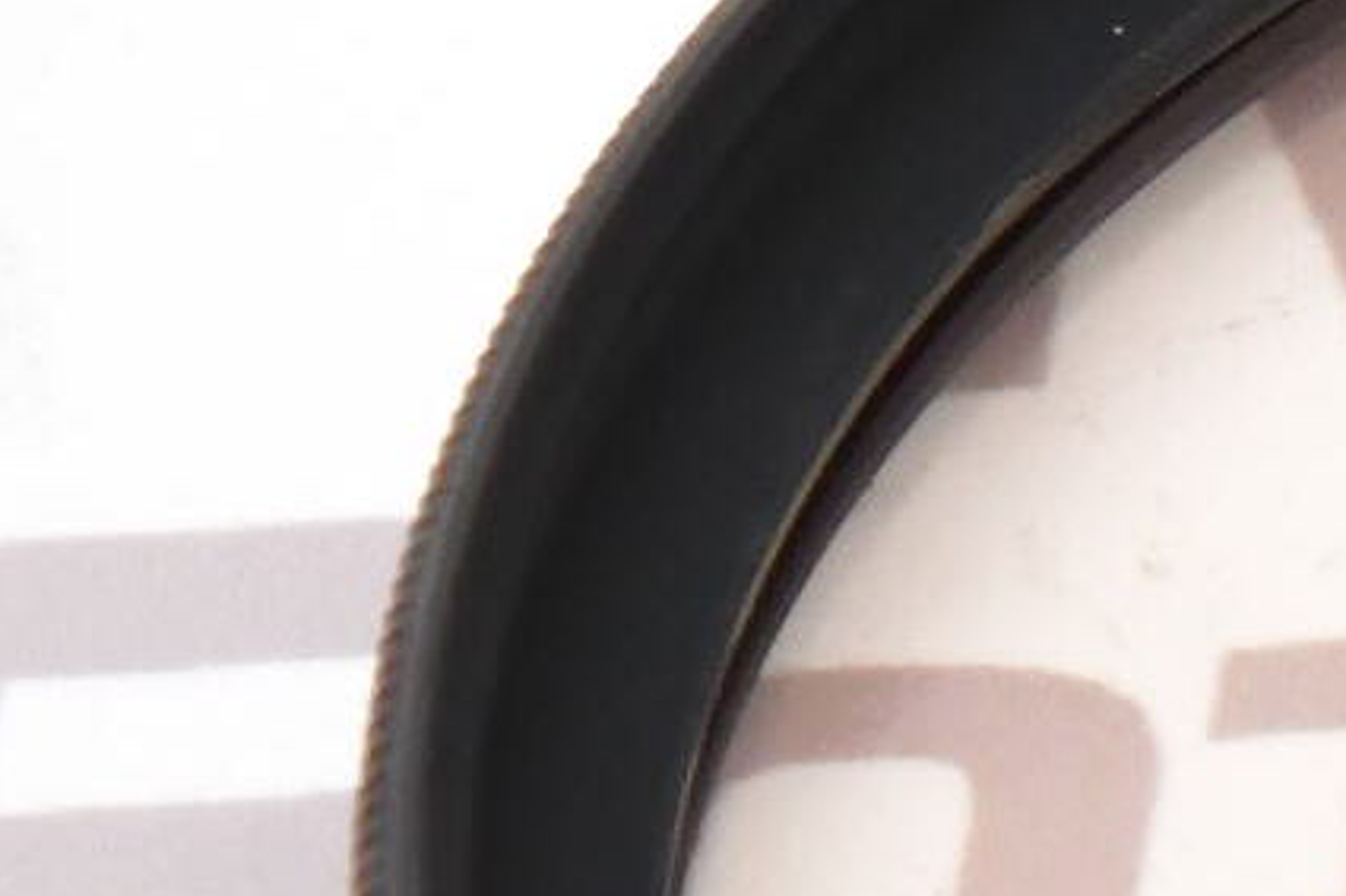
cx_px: 2828
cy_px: 1472
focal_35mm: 723
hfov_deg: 2.8
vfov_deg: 1.9
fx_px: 27020
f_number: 11
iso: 2500
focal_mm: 120
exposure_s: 1/200
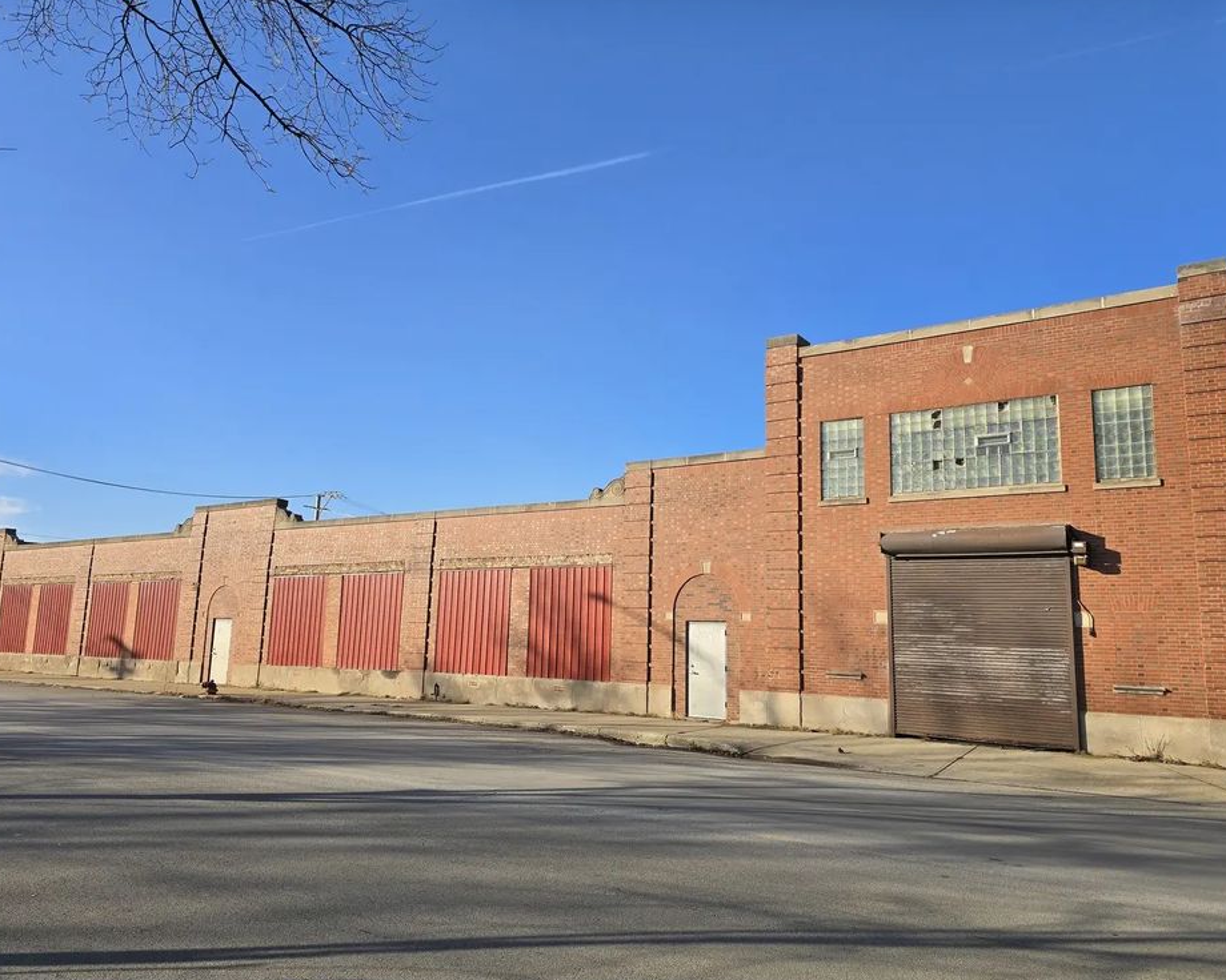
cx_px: 604
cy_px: 499
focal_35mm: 25
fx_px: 907
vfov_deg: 56.8
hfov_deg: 68.1
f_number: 1.7
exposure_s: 1/596
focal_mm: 6.3
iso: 12
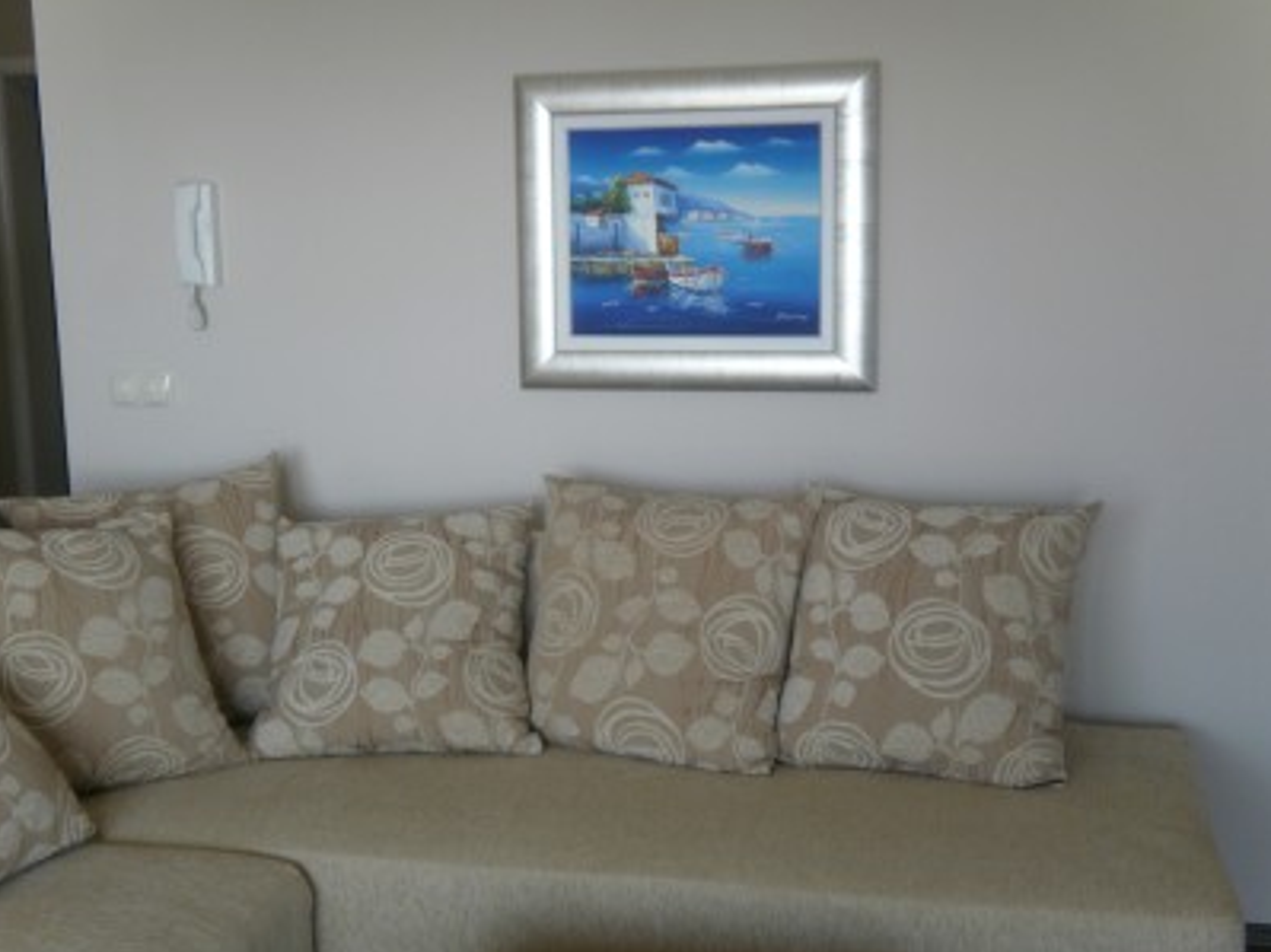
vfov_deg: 31.5
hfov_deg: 41.2
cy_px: 503
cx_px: 620
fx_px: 1688
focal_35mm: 46
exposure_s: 1/80
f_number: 3.4
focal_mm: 7.61
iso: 100
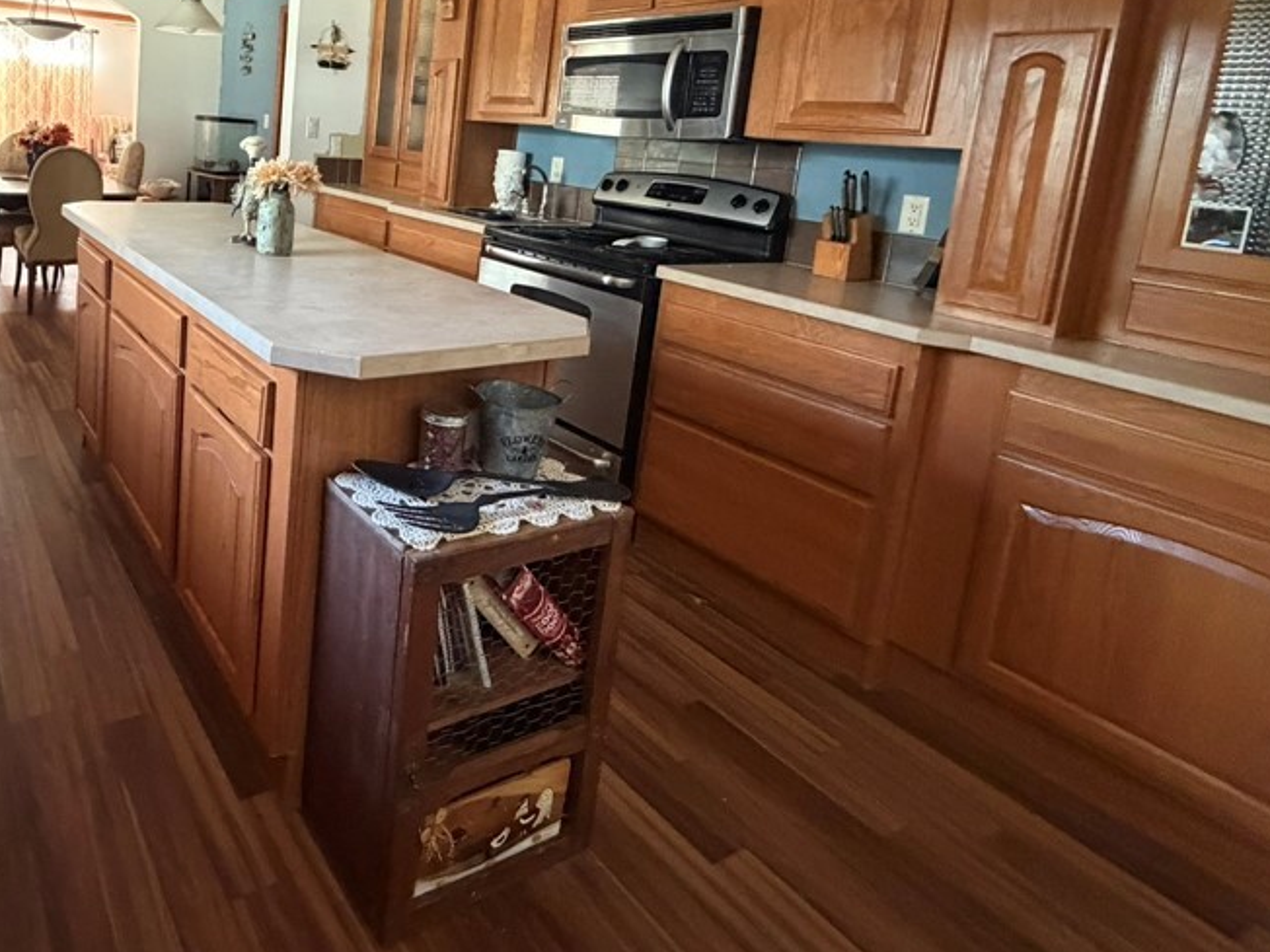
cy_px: 222
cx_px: 300
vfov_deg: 57.5
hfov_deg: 70.6
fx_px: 807
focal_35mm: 22
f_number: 2.2
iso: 1000
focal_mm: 2.22
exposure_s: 1/60
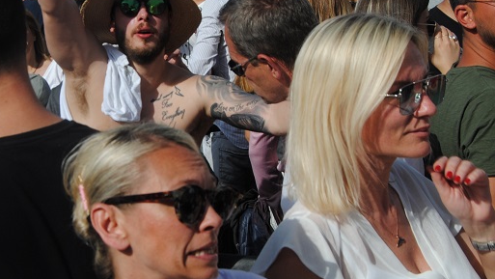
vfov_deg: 12.8
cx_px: 97
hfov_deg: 22.1
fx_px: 1248
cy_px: 156
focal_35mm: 95
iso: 100
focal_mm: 31
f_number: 9
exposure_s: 1/320
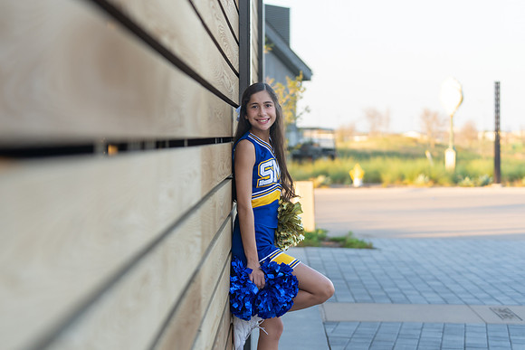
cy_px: 175
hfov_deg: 27.4
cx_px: 262
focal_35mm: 74
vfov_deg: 18.4
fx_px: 1079
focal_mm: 70
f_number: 2.8
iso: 250
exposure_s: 1/320
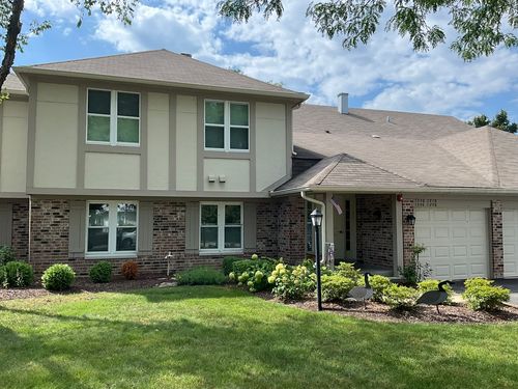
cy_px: 194
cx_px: 259
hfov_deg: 61.7
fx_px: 434
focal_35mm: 29
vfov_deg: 48.2
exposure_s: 1/1121
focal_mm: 3
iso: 25
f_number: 1.8
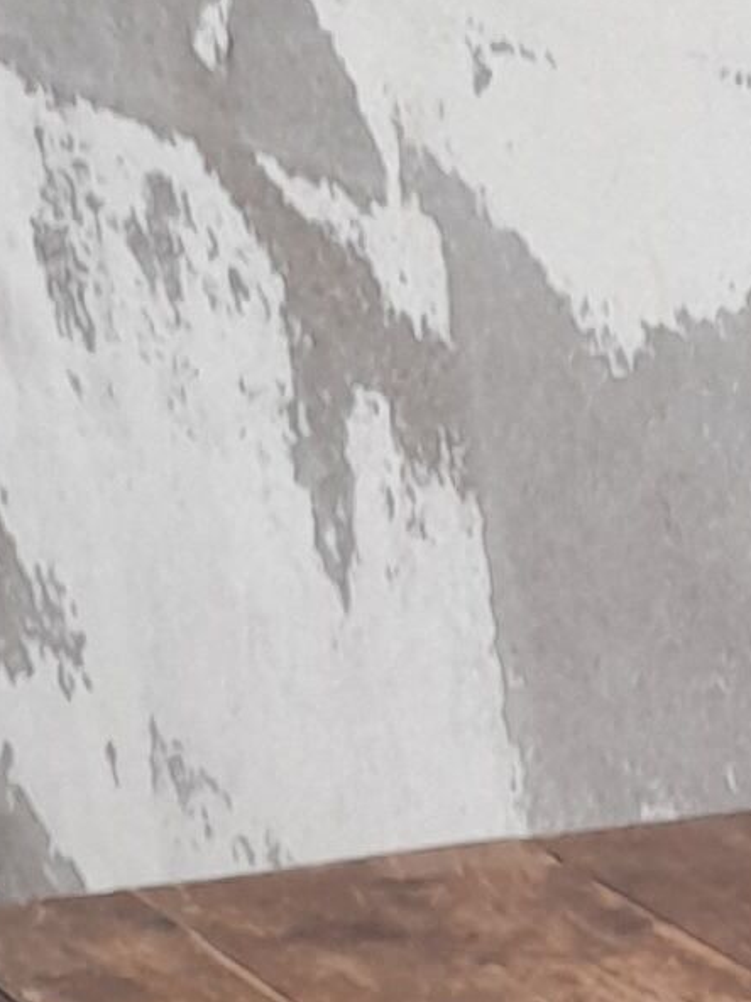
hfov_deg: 7.6
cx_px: 2353
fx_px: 4889
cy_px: 2427
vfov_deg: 10.1
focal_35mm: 169
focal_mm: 4.6
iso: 40
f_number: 2
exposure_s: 1/50
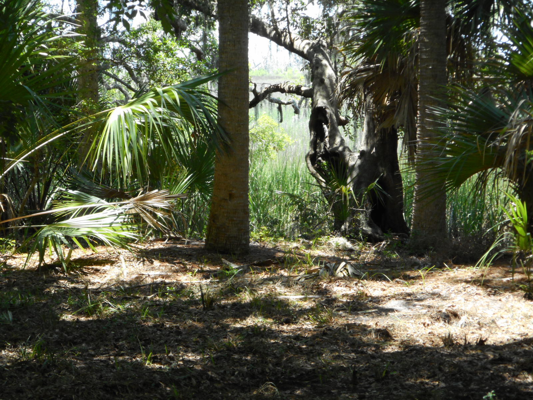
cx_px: 266
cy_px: 200
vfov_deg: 12.7
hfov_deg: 16.8
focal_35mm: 117
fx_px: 1802
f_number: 5.9
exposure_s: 1/60
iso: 160
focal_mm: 20.9
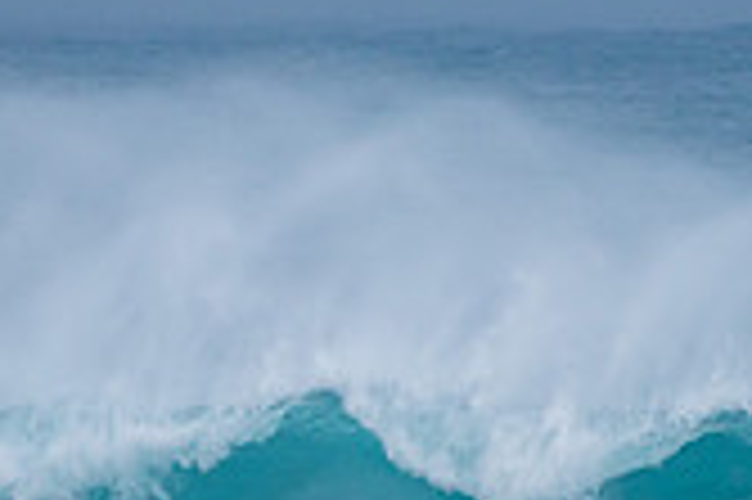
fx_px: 44532
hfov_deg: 1.0
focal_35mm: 2134
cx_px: 378
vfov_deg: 0.6
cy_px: 564
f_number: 5.6
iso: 180
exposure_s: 1/1250
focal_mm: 500
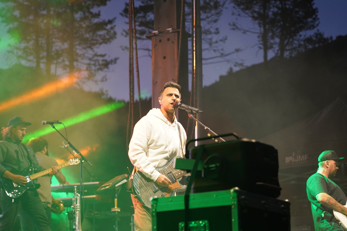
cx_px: 174
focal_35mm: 105
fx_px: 1012
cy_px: 116
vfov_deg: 13.0
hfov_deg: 19.5
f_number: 4
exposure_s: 1/160
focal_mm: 105
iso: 1600
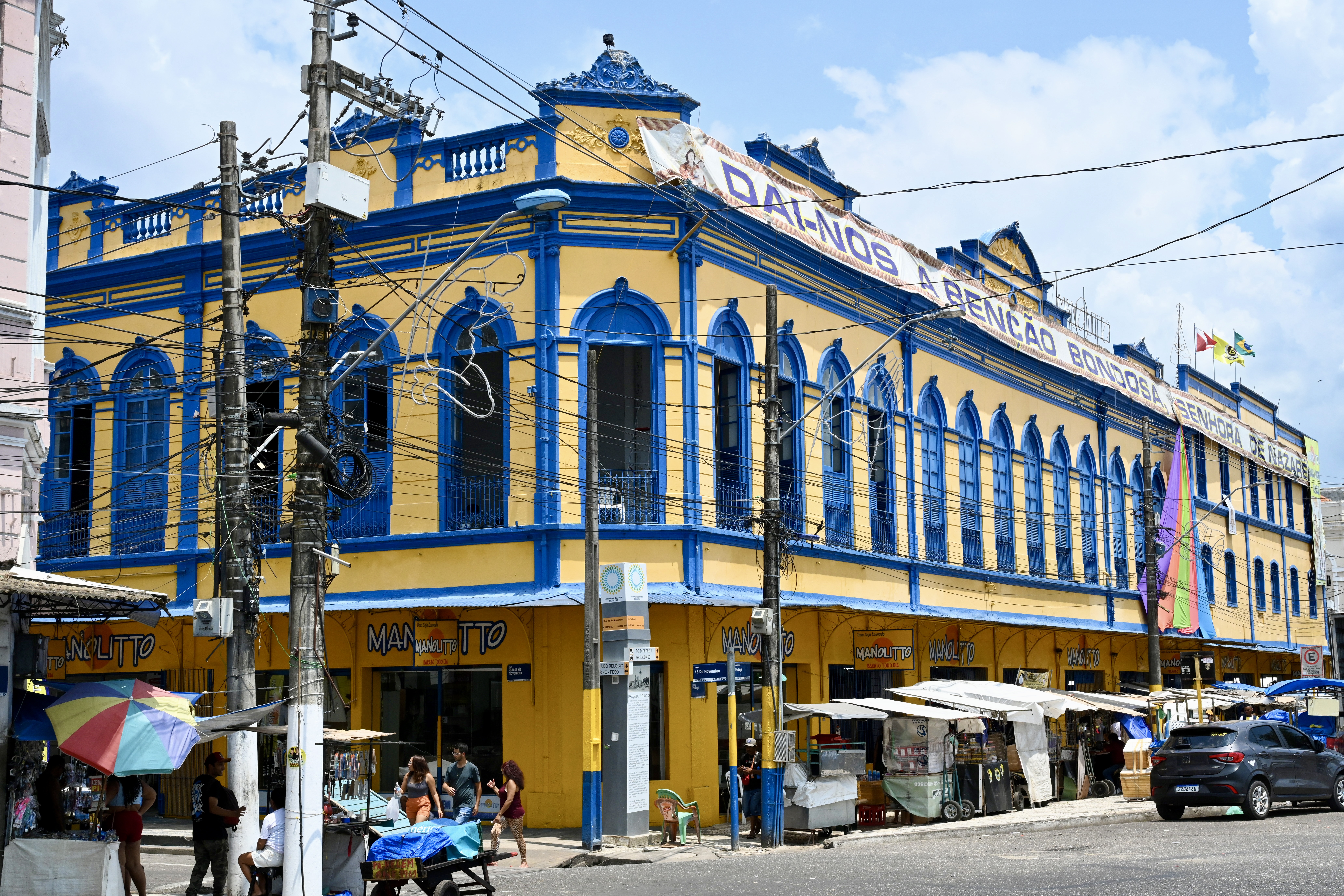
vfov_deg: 29.2
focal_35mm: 46
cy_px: 448
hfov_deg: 42.7
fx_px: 1717
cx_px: 672
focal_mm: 46
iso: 800
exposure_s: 1/800
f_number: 14
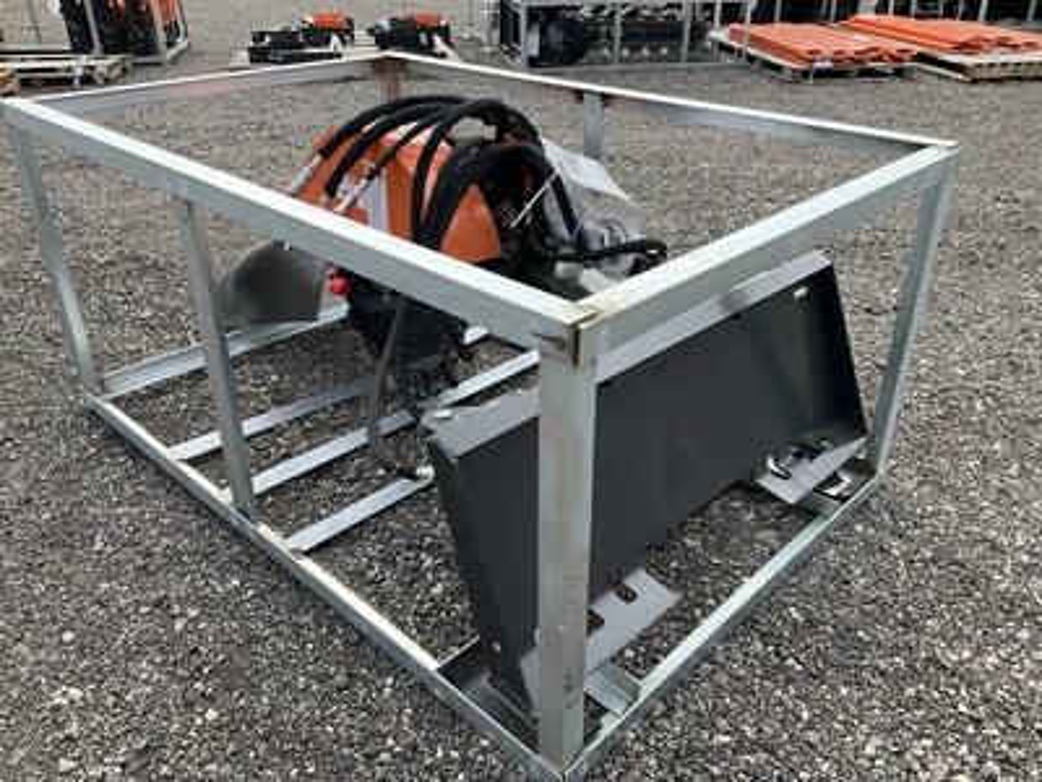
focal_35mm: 29
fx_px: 873
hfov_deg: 61.7
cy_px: 391
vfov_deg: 48.2
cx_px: 521
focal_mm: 3
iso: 25
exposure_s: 1/568
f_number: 1.8
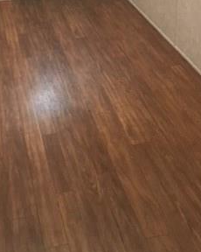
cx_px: 96
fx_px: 469
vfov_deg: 28.9
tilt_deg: -22.1
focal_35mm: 63
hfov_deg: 24.2
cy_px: 26
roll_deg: +0.6
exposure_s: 1/30
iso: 160
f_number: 2.2
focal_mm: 4.15
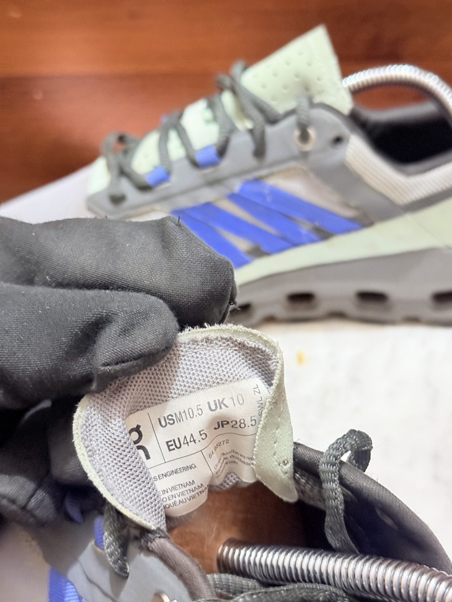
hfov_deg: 30.3
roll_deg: +4.3
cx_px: 226
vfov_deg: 39.7
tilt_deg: -35.7
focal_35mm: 48
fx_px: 836
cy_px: 301
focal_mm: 6.76
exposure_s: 1/33
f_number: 1.78
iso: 500
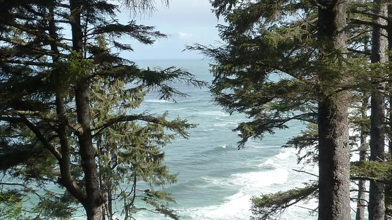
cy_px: 130
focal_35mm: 53
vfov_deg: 22.6
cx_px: 198
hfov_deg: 39.2
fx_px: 551
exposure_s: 1/400
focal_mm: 4.4
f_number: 4
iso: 125
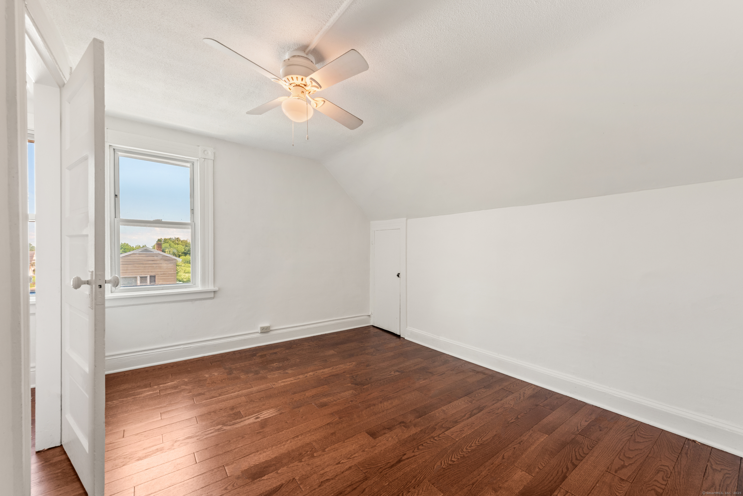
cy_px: 248
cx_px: 372
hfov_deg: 104.3
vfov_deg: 81.2
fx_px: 289
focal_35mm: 14
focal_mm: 14
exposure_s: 1/4
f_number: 8
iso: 250
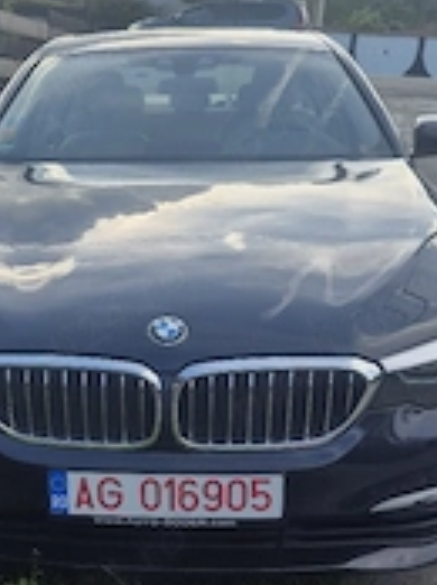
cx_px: 145
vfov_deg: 35.9
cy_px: 383
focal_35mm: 53
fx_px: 894
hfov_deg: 27.3
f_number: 1.8
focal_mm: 5.4
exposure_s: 1/2000
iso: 25
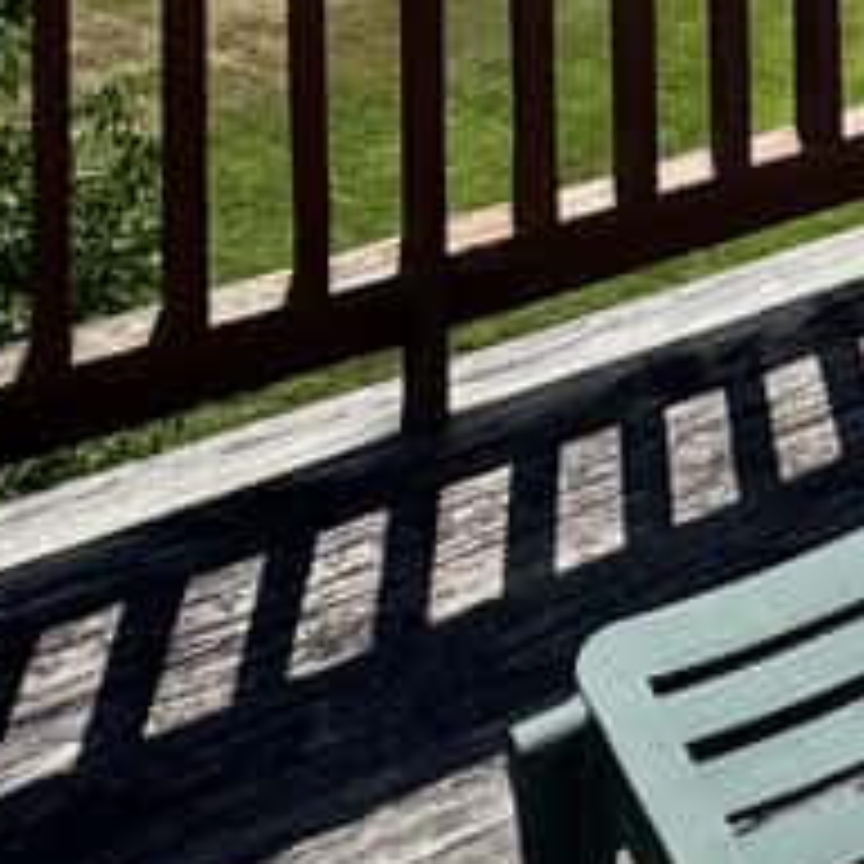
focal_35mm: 66
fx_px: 1864
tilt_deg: -0.7
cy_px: -734
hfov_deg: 22.3
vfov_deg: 19.1
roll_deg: +1.7
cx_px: 1228
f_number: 2.2
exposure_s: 1/3906
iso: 40
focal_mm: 2.22
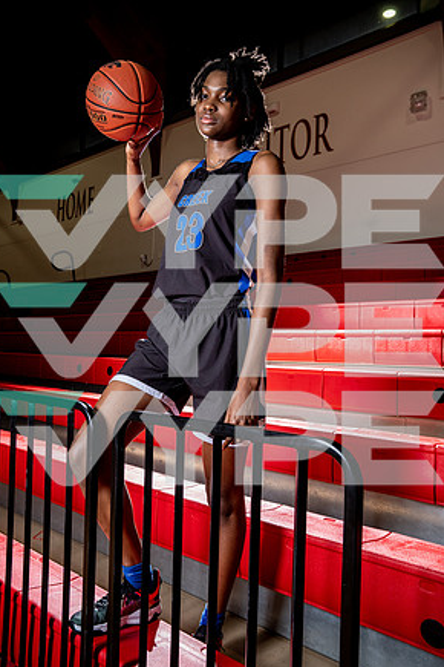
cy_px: 331
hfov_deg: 43.6
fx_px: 555
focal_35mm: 30
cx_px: 220
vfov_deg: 61.9
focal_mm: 29
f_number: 6.3
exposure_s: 1/250
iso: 320
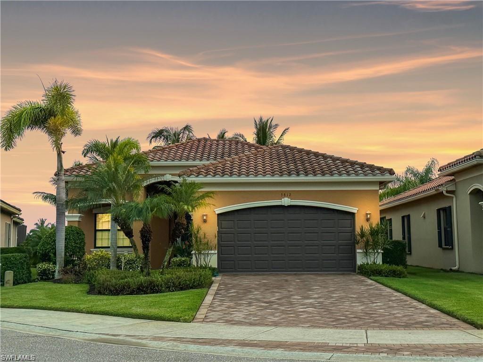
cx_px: 242
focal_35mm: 48
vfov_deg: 30.3
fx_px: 670
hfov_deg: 39.7
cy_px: 181
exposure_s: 1/56
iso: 250
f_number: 1.78
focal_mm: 6.86
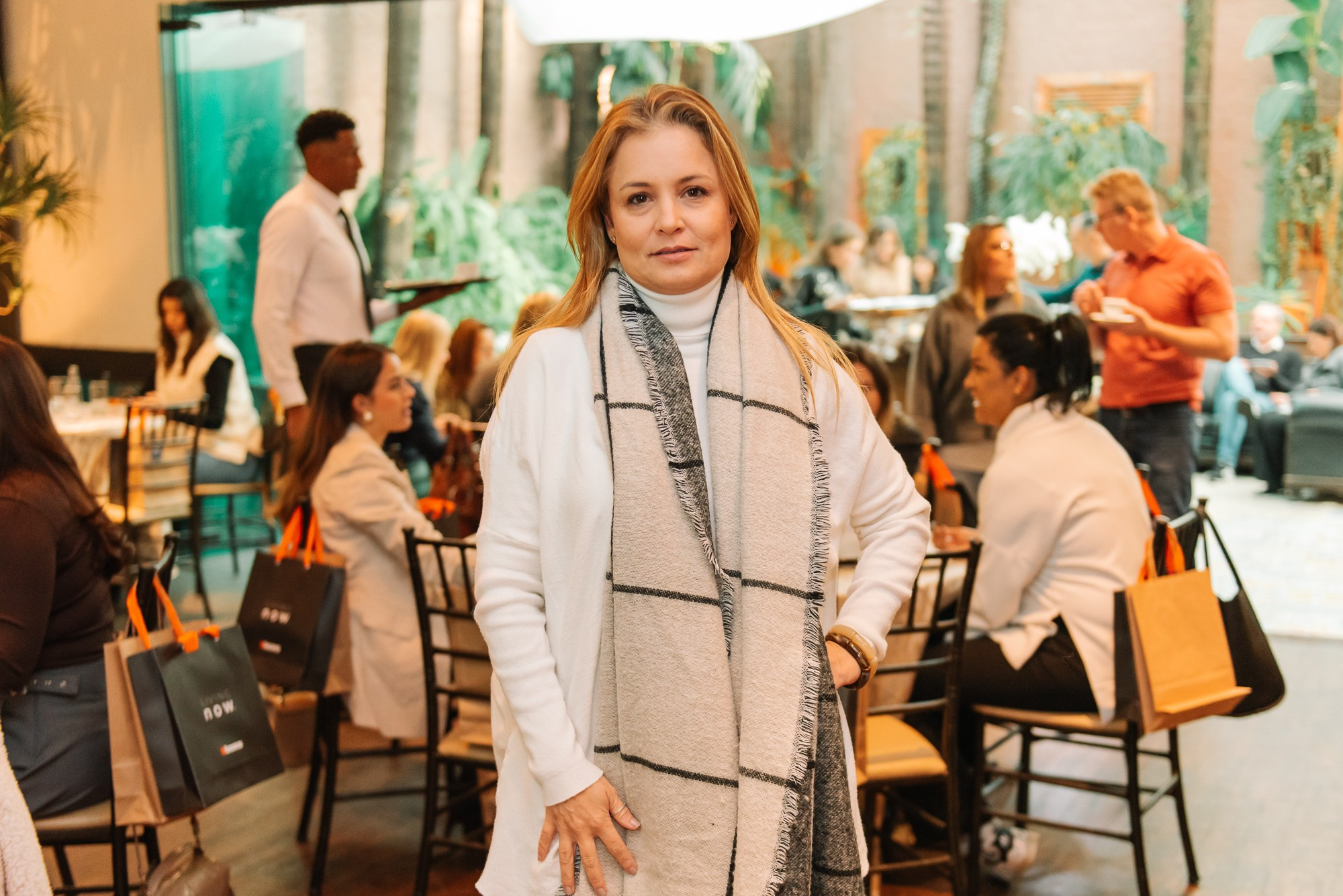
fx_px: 1712
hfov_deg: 42.8
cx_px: 679
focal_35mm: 46
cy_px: 475
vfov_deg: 29.3
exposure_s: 1/125
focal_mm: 42
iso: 2000
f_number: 2.8
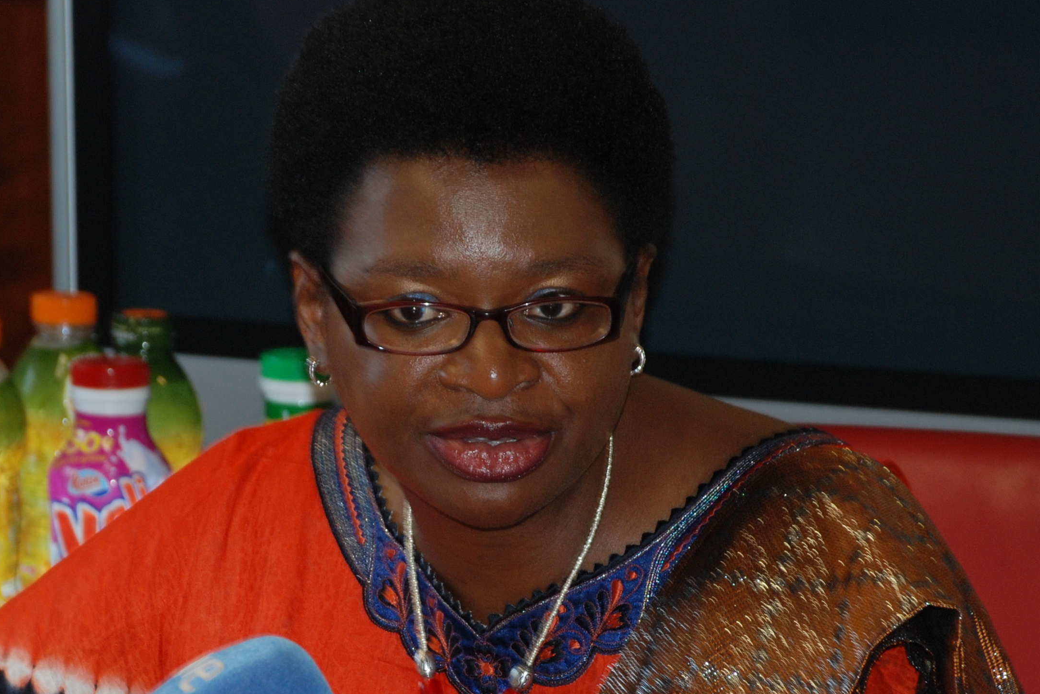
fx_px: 6612
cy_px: 529
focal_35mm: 229
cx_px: 442
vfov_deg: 6.0
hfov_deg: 9.0
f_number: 5.6
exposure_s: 1/60
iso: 320
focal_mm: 85
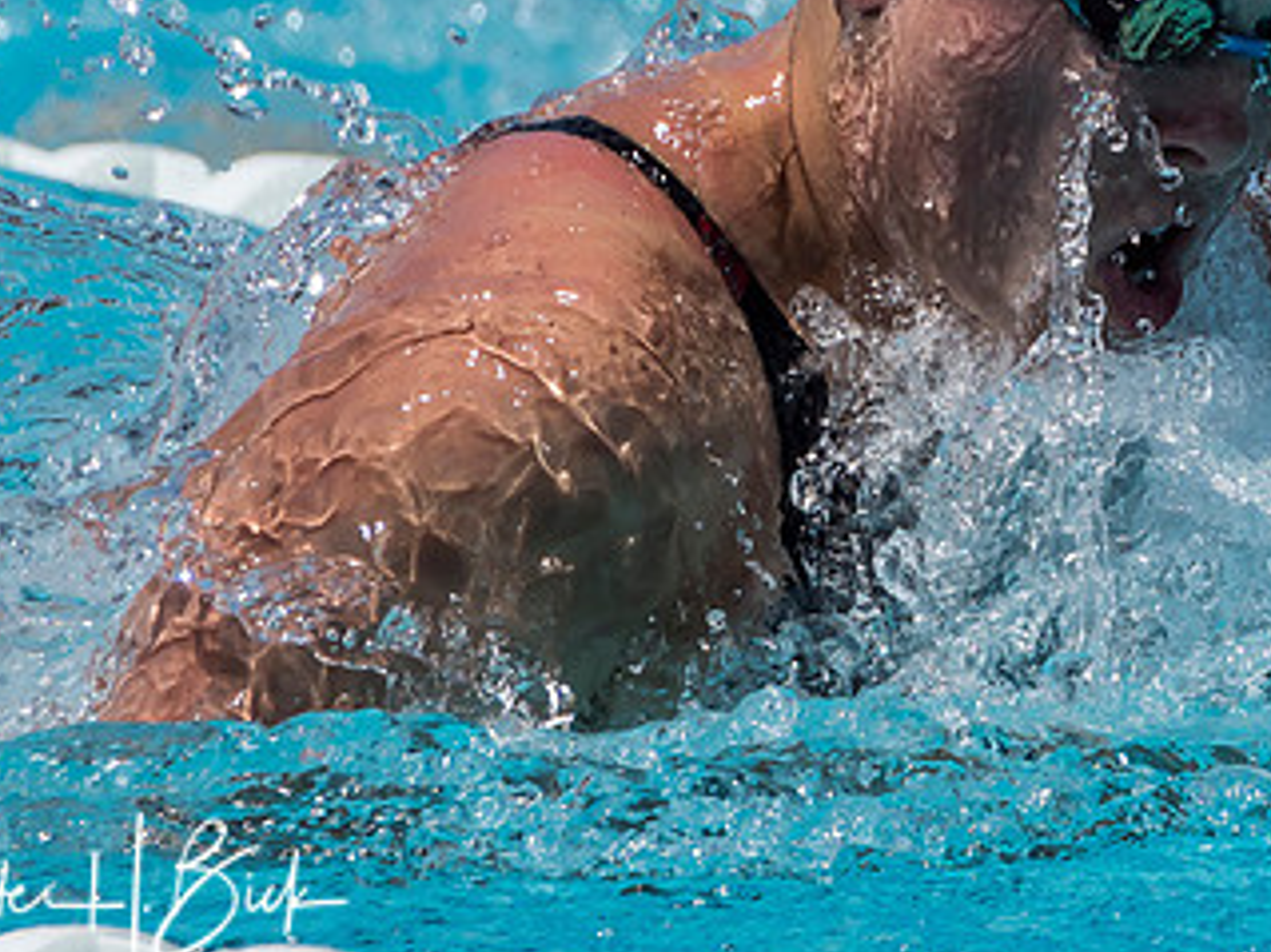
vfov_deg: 0.9
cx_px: 1209
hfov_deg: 1.2
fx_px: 60267
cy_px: 321
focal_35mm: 1642
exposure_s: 1/2000
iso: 250
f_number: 7.1
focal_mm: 280
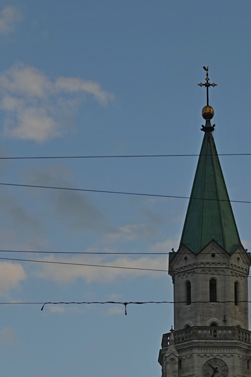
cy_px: 364
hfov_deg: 8.7
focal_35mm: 157
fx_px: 1642
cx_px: 102
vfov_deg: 12.9
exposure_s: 1/400
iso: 100
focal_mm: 24.79
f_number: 3.5
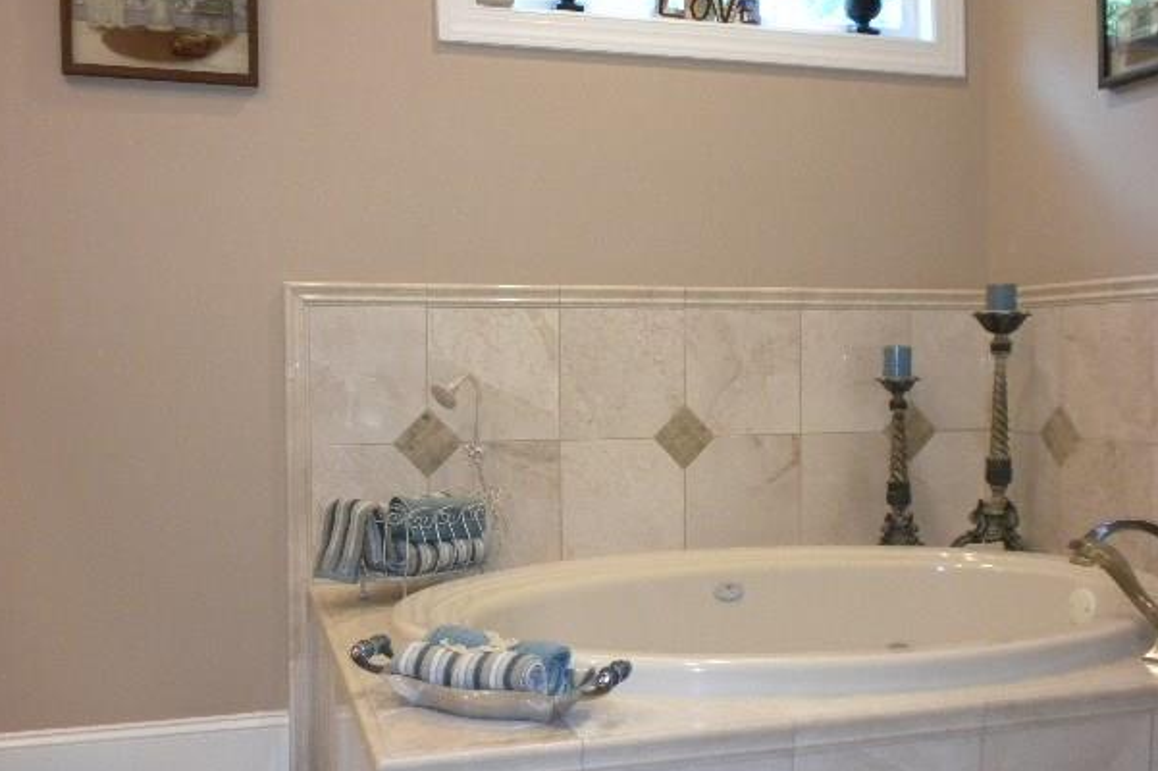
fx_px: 1318
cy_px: 407
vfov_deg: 32.6
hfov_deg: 47.4
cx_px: 607
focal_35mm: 41
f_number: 3.5
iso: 400
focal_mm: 6.6
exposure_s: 1/36.1
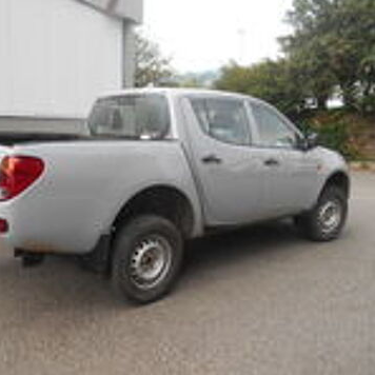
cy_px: 186
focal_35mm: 31
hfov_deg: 51.6
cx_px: 125
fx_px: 380
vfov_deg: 52.5
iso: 80
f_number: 3.2
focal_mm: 4.6
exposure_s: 1/125
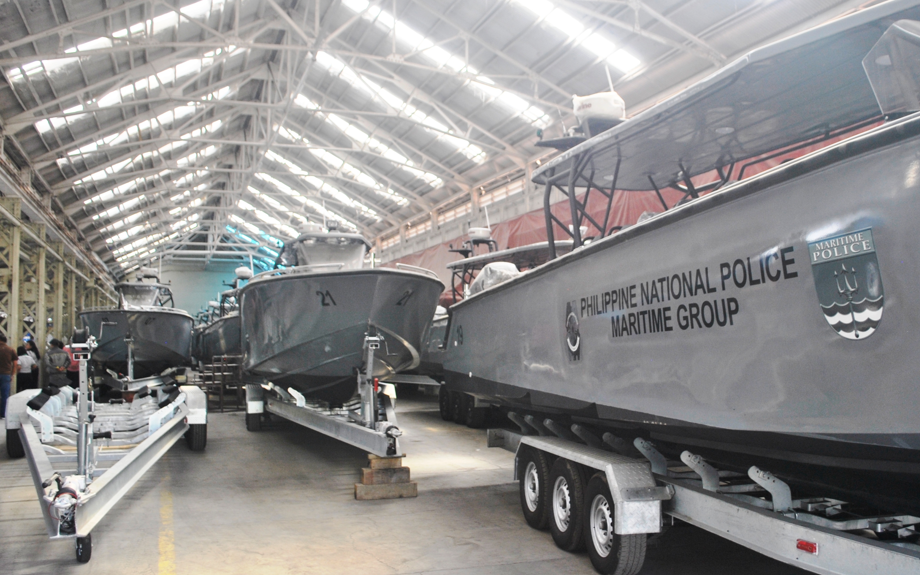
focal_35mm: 28
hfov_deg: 66.5
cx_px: 457
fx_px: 702
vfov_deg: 44.5
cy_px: 262
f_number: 4
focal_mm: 18
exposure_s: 1/60
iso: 200
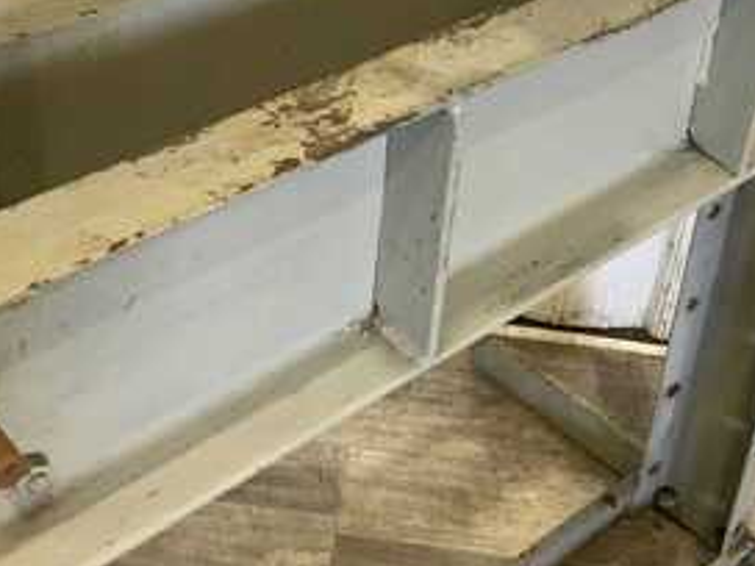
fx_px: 1396
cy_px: 153
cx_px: 330
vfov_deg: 22.7
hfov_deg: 30.2
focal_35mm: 64
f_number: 1.8
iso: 100
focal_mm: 3
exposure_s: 1/60
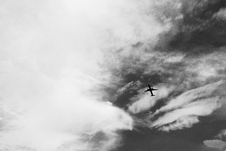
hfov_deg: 54.4
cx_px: 113
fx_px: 220
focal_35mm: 35
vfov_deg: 37.9
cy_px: 76
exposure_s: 1/1000
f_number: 2.8
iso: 160
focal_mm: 18.3
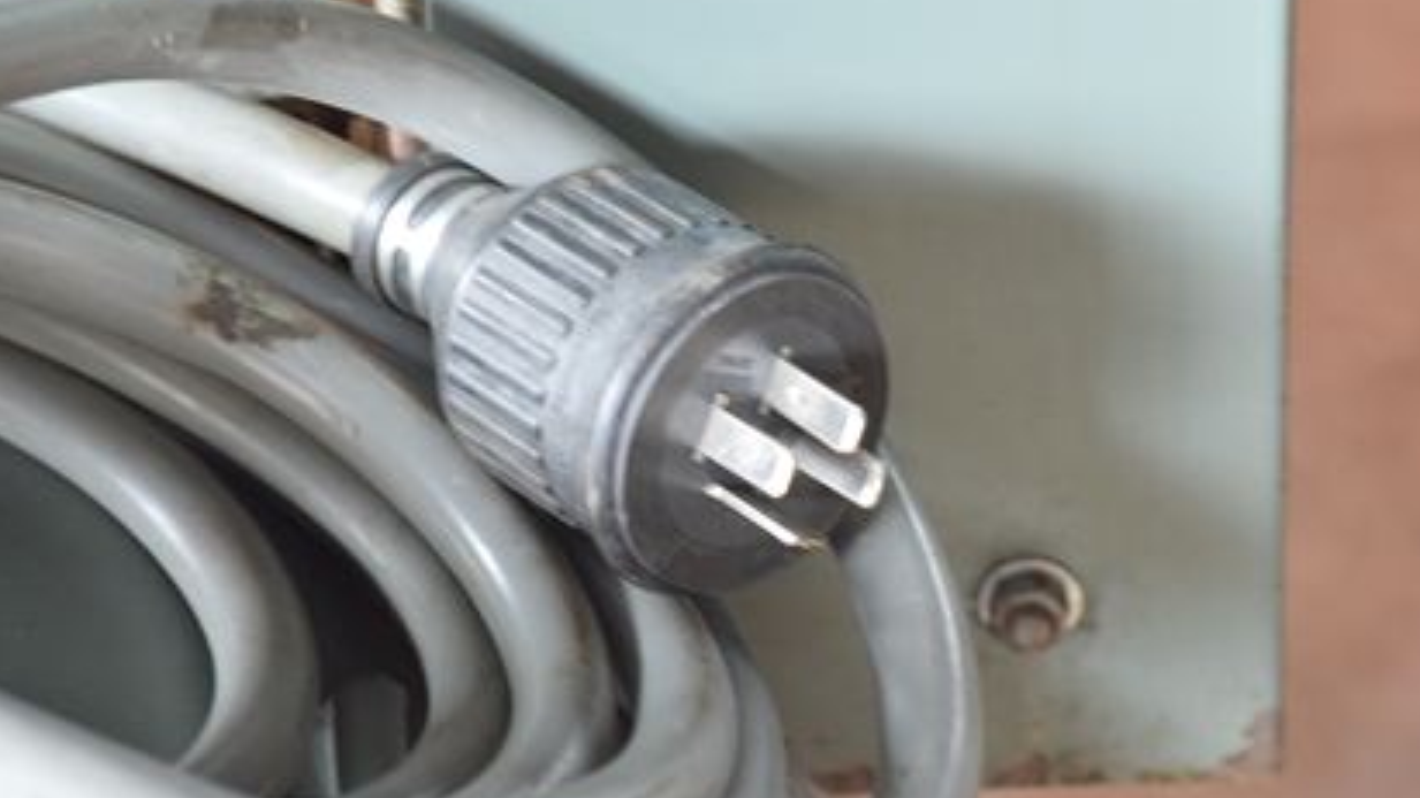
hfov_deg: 10.7
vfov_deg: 6.0
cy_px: 304
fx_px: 7553
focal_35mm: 201
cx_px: 736
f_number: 6.3
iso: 1250
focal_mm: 105
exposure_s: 1/13
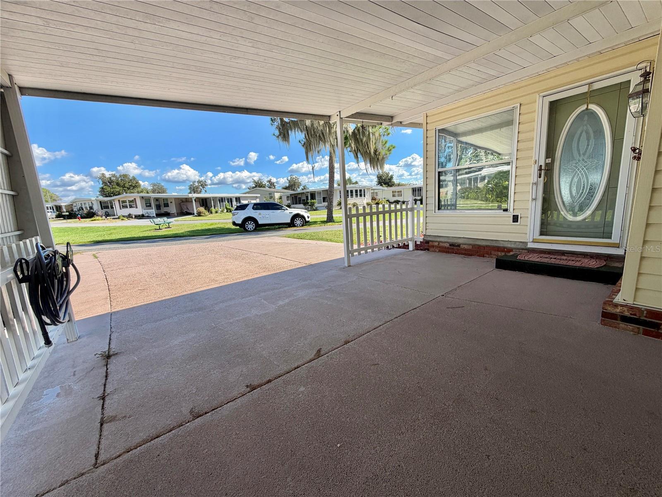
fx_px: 268
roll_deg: +4.3
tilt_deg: -9.1
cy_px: 248
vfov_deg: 85.7
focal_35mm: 14
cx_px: 331
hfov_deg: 102.1
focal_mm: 2.22
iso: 32
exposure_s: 1/770
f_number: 2.2
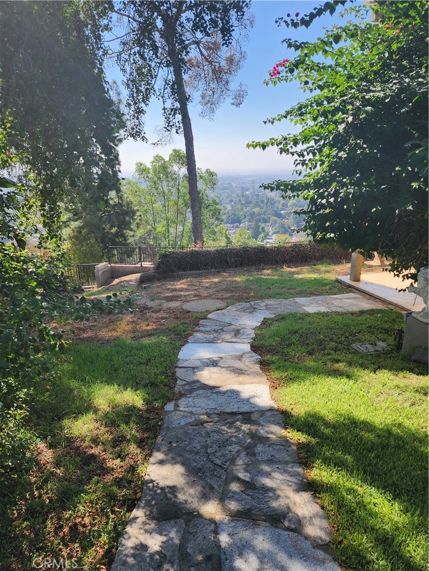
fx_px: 380
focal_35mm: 23
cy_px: 286
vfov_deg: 73.9
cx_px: 214
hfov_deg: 58.9
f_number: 1.8
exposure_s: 1/529
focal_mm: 6.4
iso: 12
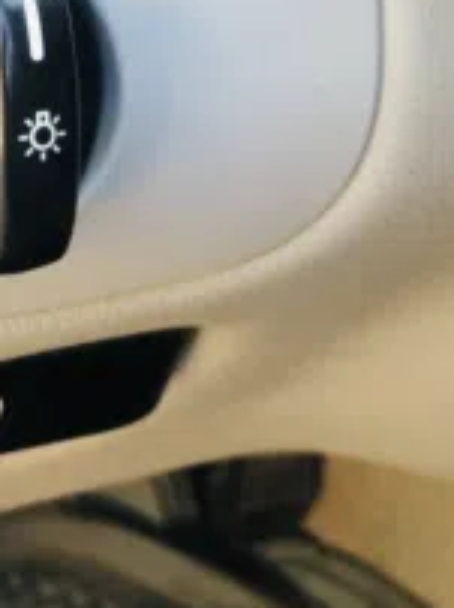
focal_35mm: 74
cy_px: 74
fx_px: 1297
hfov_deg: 19.2
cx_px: -24
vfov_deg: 25.6
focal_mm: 3.99
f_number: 1.8
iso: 25
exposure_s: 1/40
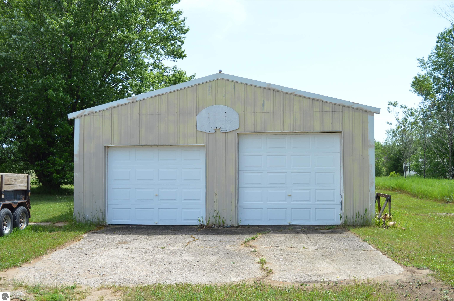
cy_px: 150
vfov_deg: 34.1
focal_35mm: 39
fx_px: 491
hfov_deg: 49.6
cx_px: 227
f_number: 8
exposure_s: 1/250
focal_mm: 26
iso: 100
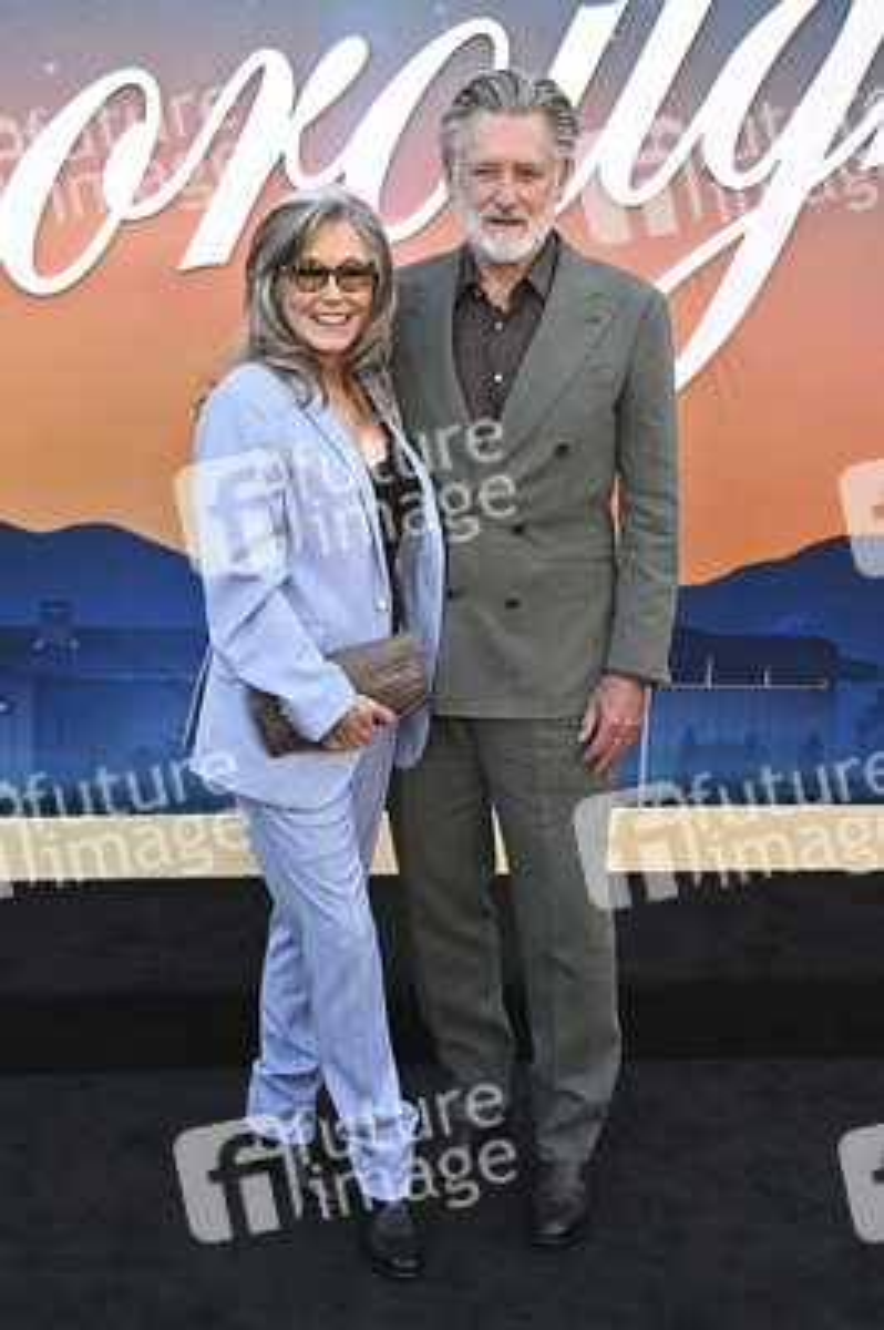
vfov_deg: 40.4
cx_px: 442
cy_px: 665
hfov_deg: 27.5
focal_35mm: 49
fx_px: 1808
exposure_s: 1/320
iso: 800
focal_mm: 49
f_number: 7.1
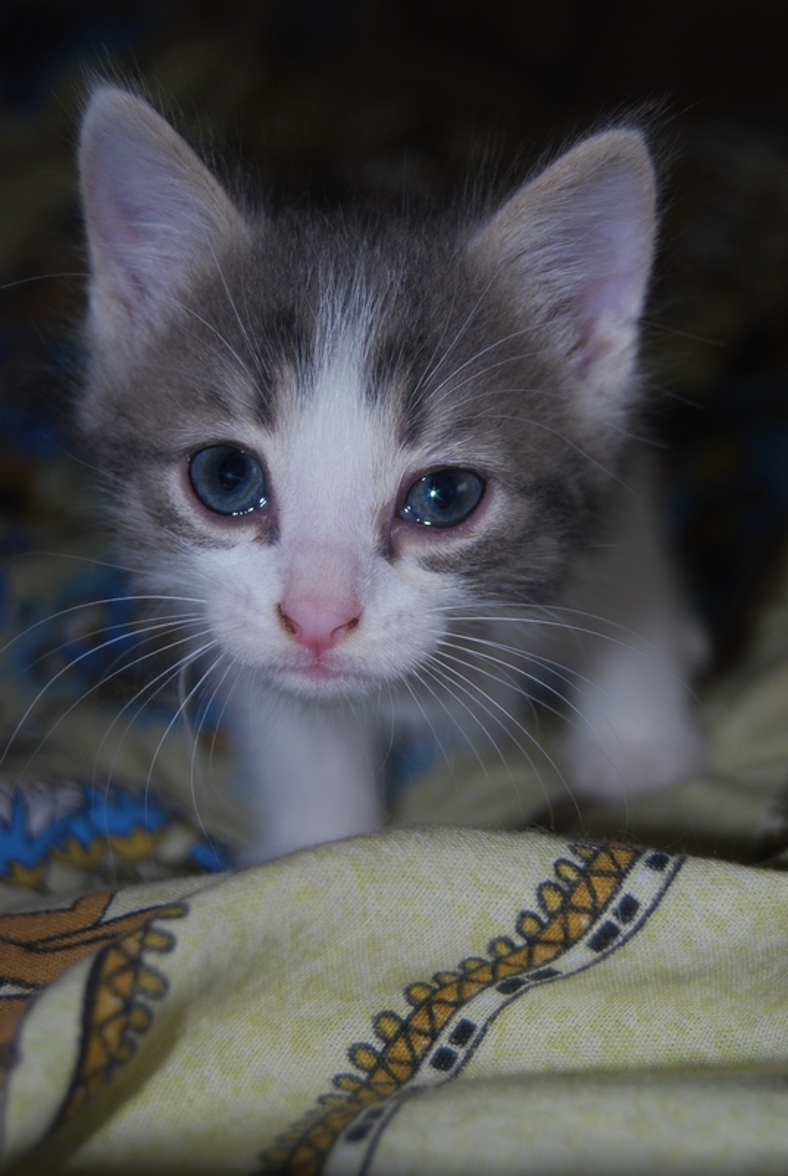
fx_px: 1865
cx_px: 394
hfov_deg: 23.9
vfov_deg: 35.0
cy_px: 588
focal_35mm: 57
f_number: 4.8
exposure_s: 1/60
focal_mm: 38
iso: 200
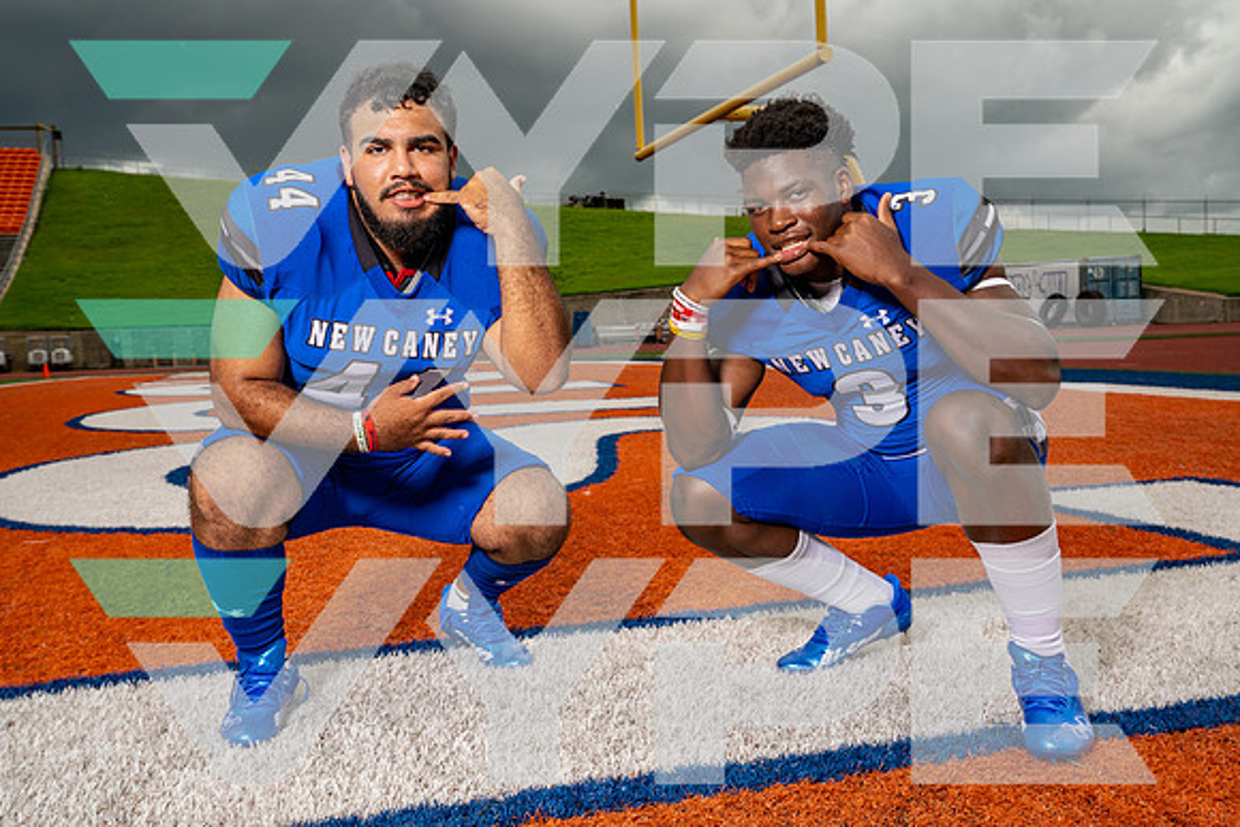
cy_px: 414
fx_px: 1309
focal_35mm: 38
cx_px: 620
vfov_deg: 35.1
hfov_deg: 50.7
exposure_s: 1/250
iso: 100
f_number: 9
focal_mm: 38
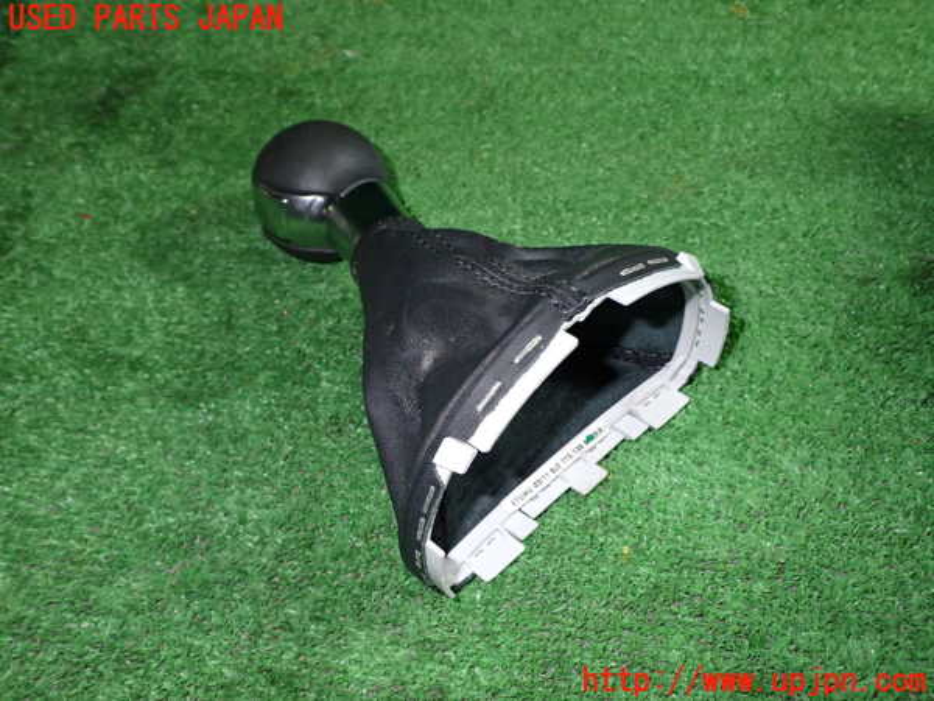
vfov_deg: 46.8
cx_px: 467
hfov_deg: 60.0
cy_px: 350
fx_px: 809
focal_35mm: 30
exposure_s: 1/30
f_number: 9
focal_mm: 5.4
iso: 500
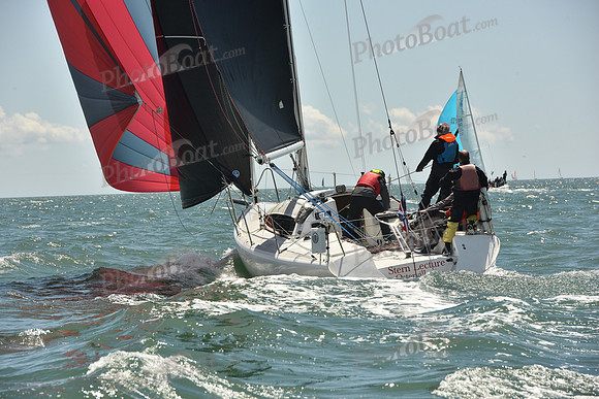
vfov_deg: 6.9
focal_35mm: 200
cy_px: 200
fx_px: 3328
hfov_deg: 10.3
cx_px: 300
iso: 320
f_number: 11
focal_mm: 200
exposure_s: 1/800
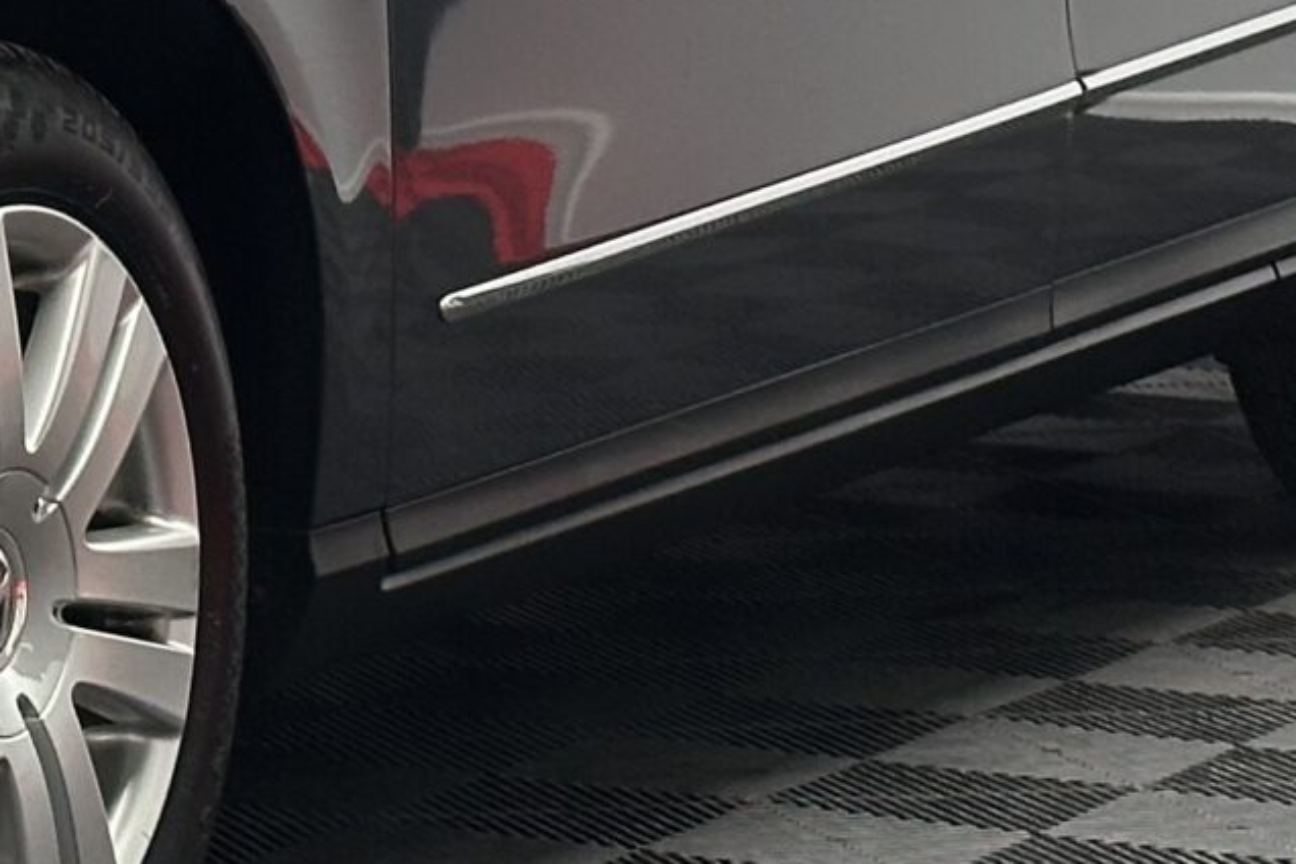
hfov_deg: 9.9
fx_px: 7235
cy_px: -357
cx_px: -670
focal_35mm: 201
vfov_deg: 6.8
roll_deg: -0.1
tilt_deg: -1.8
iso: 80
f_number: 1.78
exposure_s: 1/100
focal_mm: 6.86
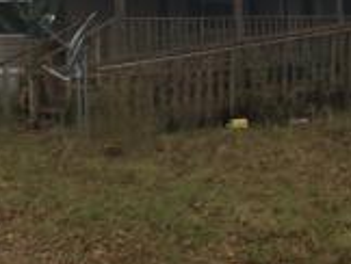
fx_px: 812
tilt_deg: -2.8
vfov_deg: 18.4
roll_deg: +2.4
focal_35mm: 80
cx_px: 260
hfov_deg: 24.1
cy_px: 97
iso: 32
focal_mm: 4.15
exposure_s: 1/60
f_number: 2.2
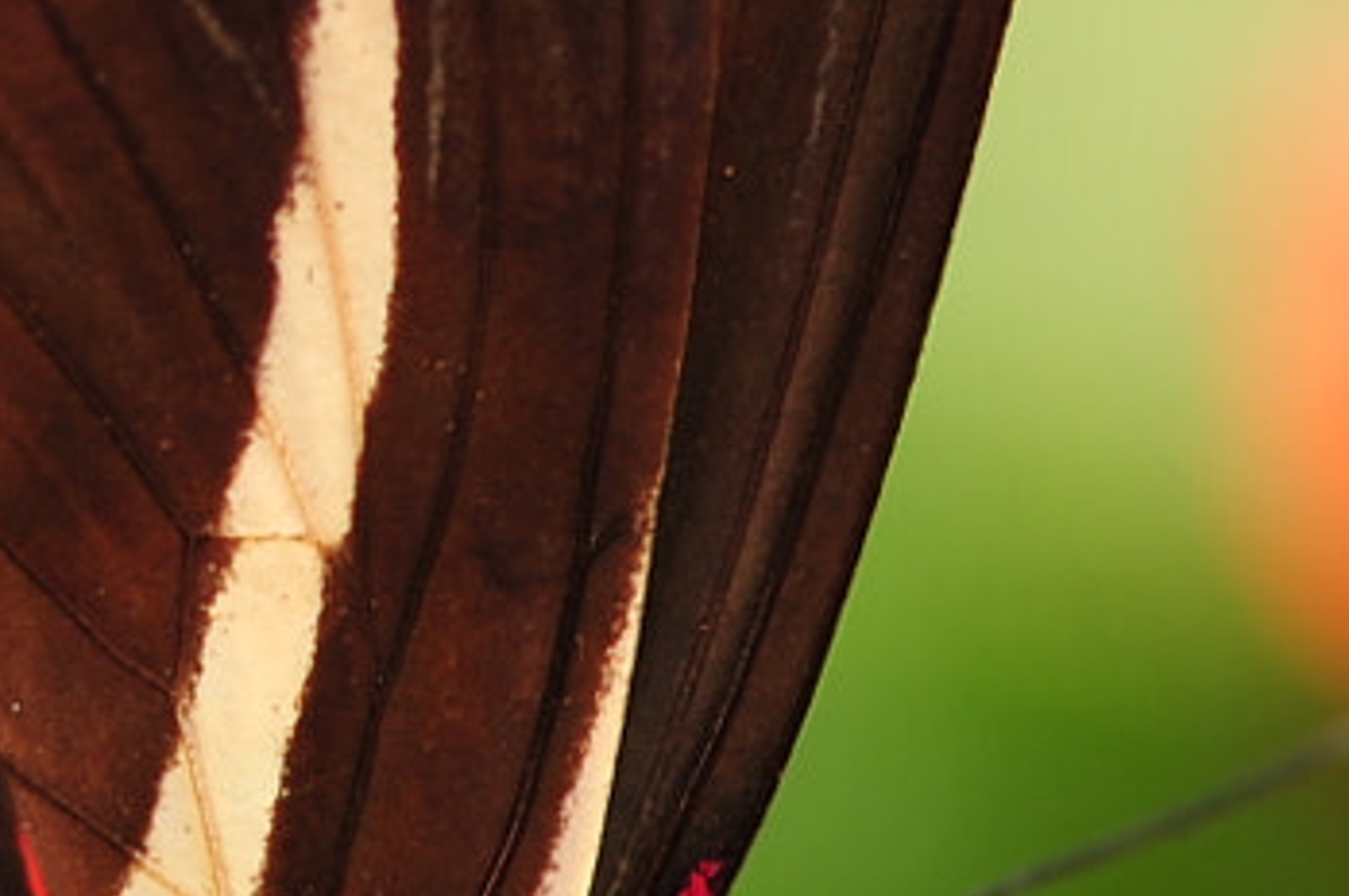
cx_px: -298
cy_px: -14
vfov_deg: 2.2
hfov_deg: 3.3
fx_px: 23098
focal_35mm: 617
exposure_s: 1/125
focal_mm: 105
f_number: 5.6
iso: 200
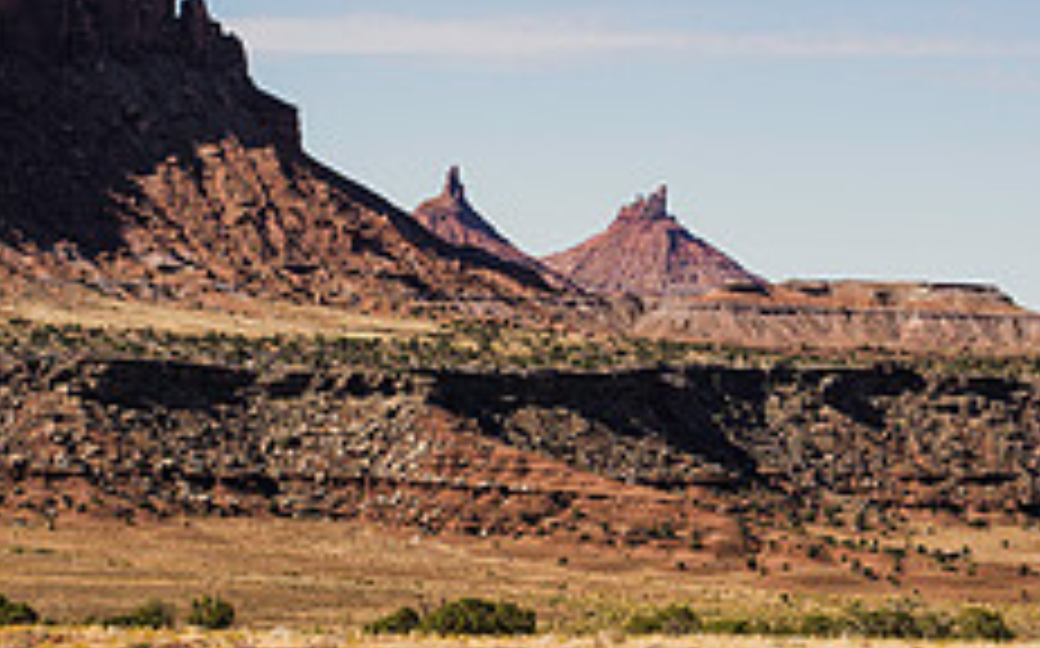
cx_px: 387
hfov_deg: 14.3
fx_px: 4135
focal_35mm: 146
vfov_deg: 9.0
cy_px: 416
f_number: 7.1
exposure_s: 1/500
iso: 160
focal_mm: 57
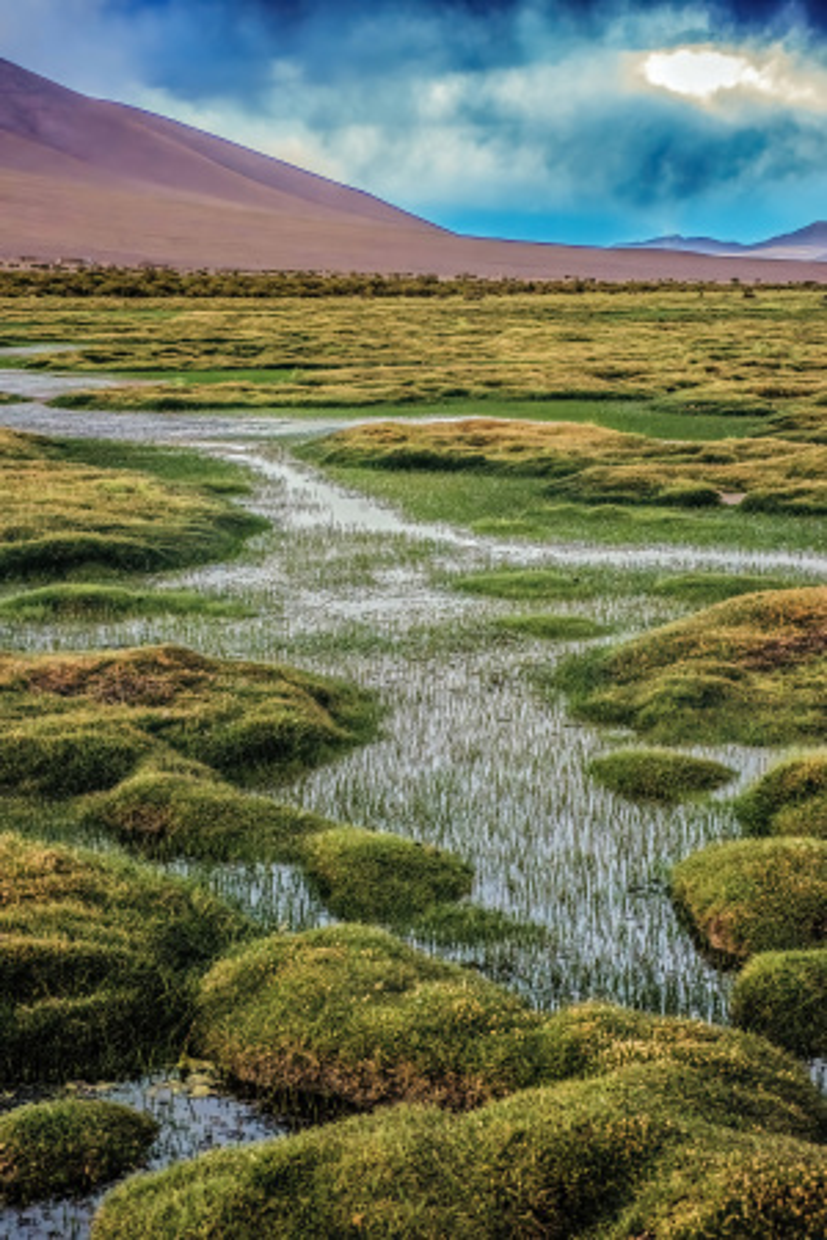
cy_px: 620
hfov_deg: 19.5
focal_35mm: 70
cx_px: 414
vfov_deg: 28.8
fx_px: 2412
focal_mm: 70
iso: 3200
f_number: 13
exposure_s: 1/250
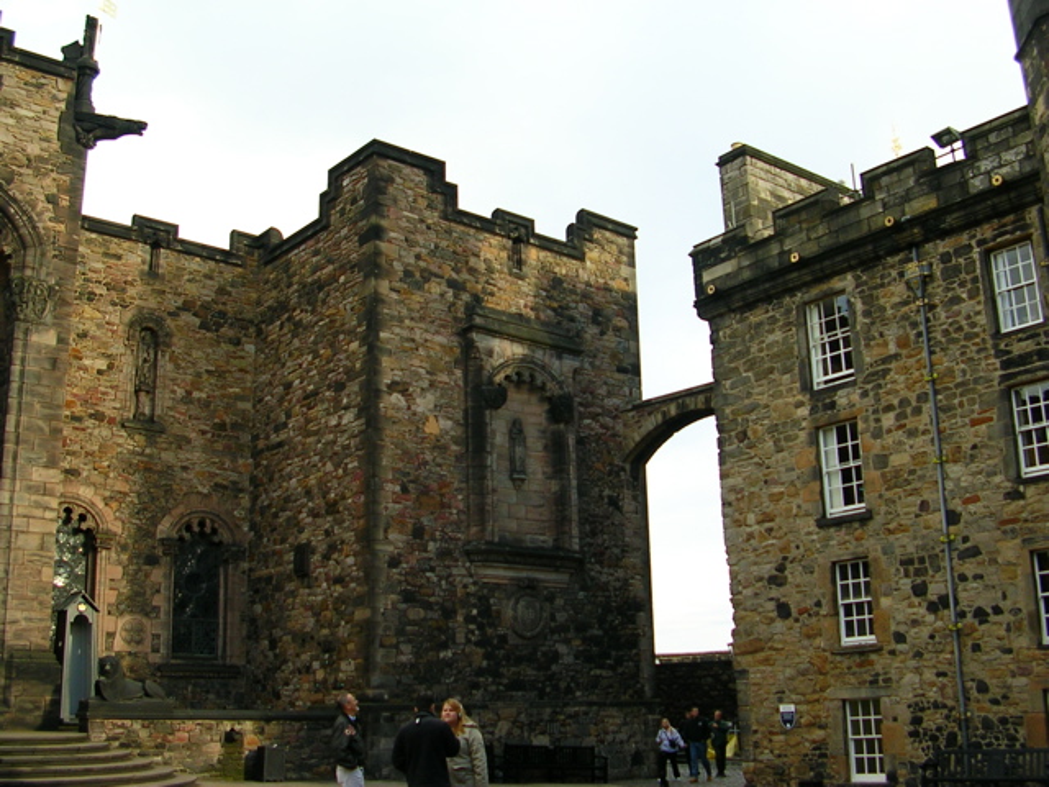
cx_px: 524
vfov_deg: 37.7
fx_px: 1152
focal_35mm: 38
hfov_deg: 49.0
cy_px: 394
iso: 50
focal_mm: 5.8
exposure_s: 1/270
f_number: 2.8
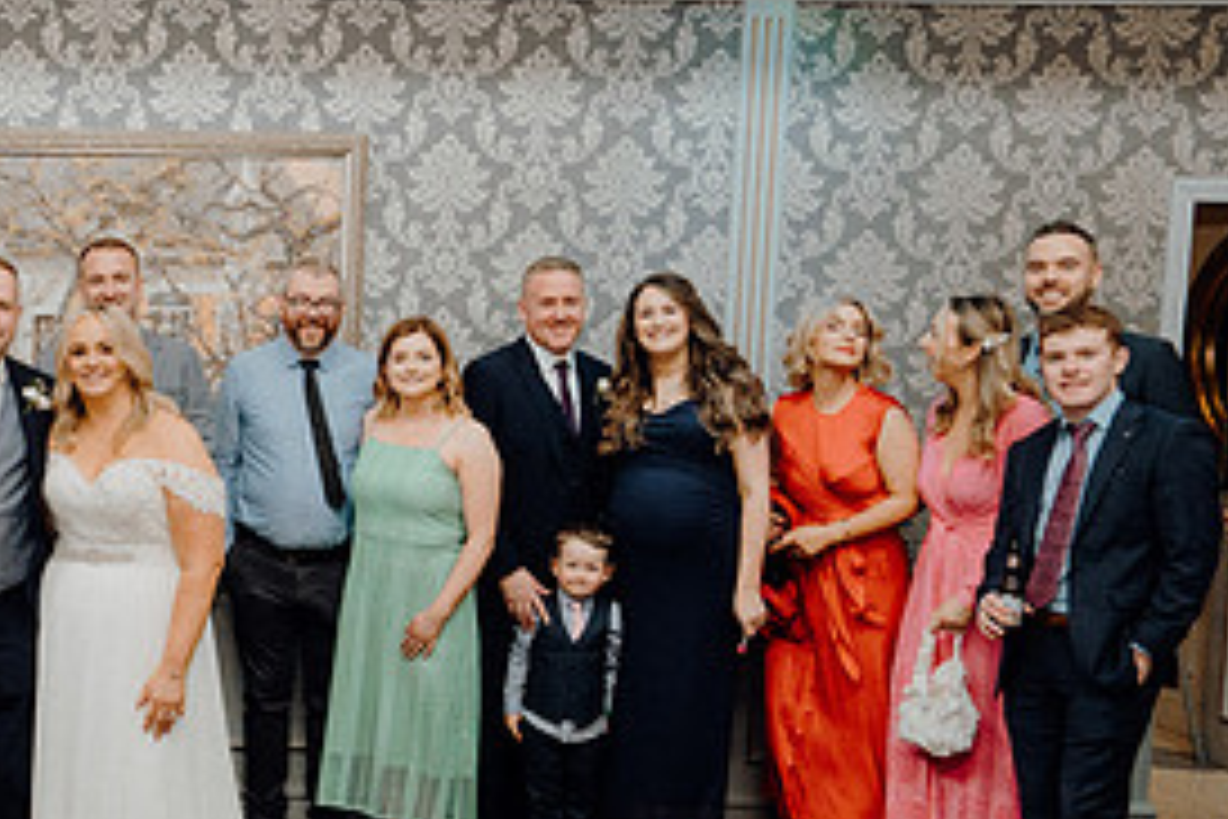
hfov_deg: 35.2
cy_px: 466
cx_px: -4
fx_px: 1740
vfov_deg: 26.5
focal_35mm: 51
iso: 2500
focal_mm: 24
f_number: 5
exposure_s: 1/160
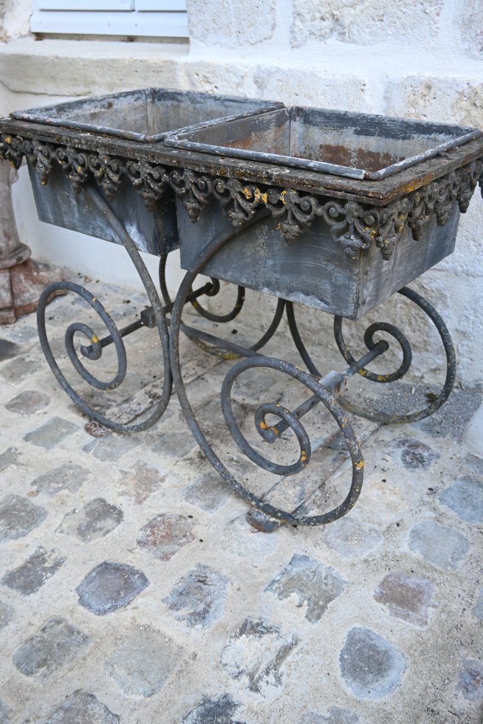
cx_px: 242
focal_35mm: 32
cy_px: 362
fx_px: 634
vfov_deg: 59.5
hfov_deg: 41.7
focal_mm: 21
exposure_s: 1/160
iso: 400
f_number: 3.5
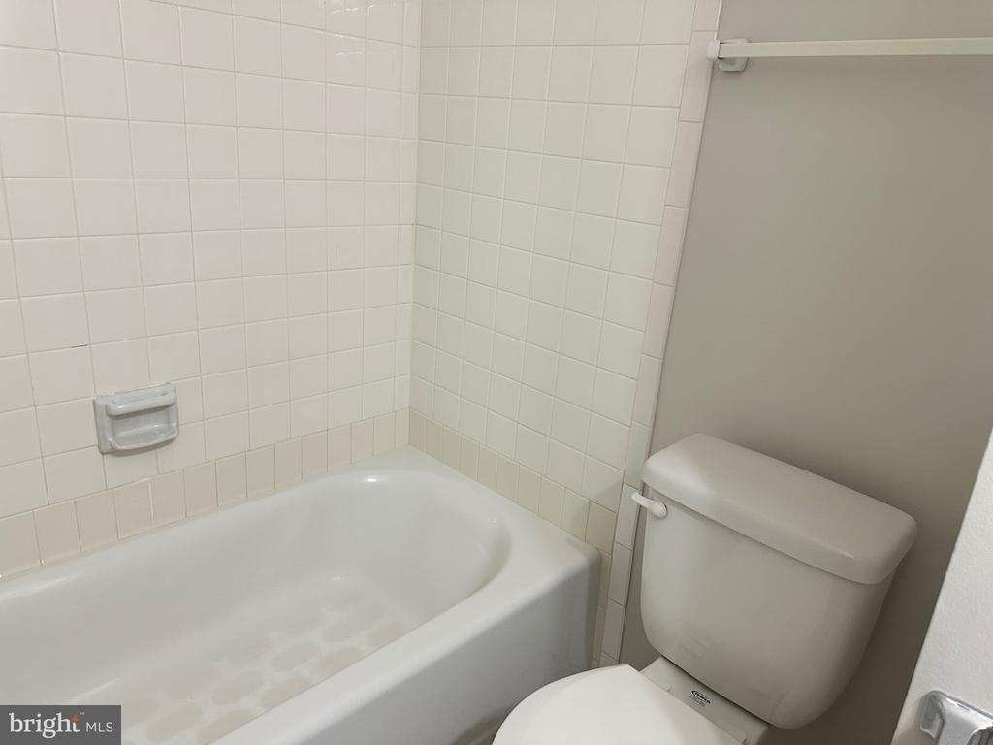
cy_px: 372
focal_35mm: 24
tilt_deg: -17.6
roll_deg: -4.0
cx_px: 496
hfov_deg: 71.6
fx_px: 688
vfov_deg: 56.8
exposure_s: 1/120
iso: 200
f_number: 1.78
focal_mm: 6.86
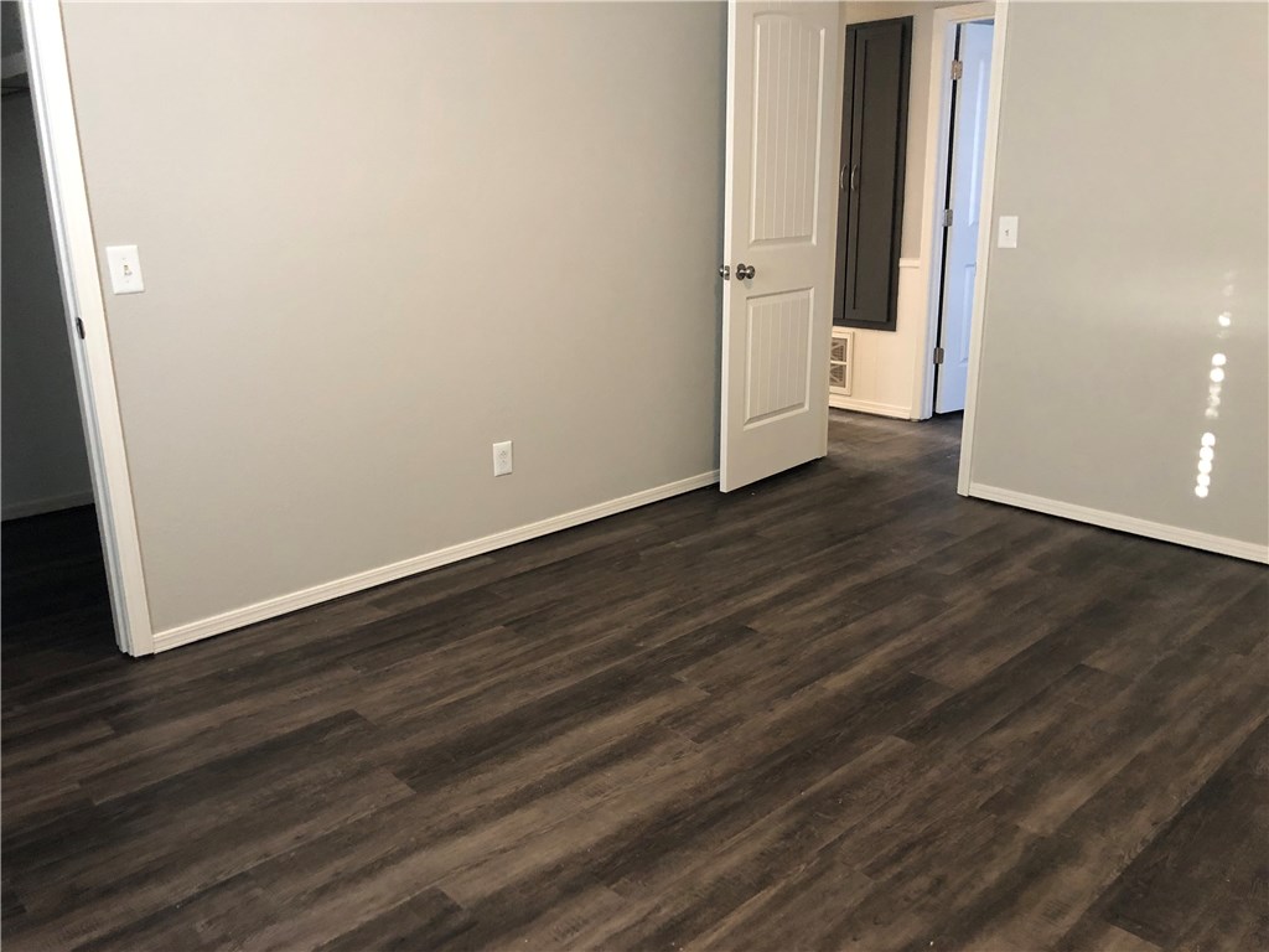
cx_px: 634
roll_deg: +0.5
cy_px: 476
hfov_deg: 63.4
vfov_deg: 49.7
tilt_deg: -17.6
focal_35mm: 28
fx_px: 1026
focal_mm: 3.99
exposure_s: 1/15
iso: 100
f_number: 1.8
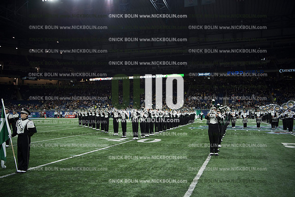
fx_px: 262
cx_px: 148
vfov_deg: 41.1
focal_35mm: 32
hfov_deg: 58.7
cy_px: 98
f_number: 2.8
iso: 1250
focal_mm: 32
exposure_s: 1/1250
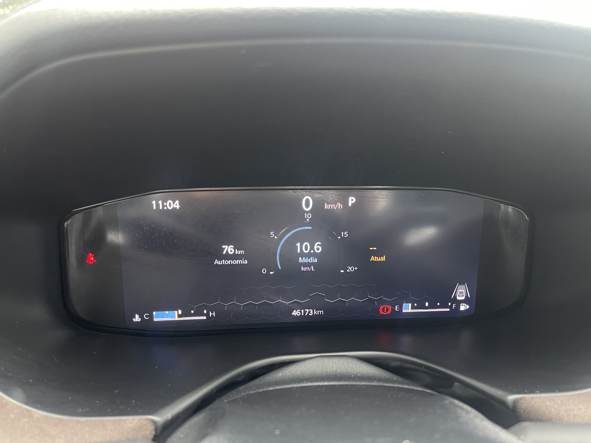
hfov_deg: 65.3
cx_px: 301
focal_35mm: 27
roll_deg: -1.7
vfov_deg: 51.3
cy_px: 235
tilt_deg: -22.9
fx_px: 461
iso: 200
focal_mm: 5.1
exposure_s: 1/60
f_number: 1.6
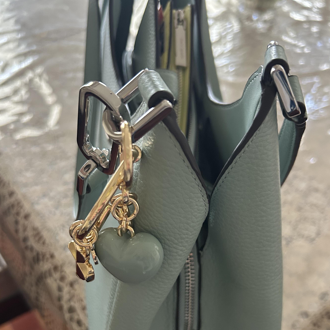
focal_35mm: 35
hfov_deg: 47.2
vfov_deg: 46.4
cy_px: 223
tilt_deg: -52.1
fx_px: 377
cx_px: 162
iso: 500
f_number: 1.5
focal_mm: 5.7
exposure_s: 1/60
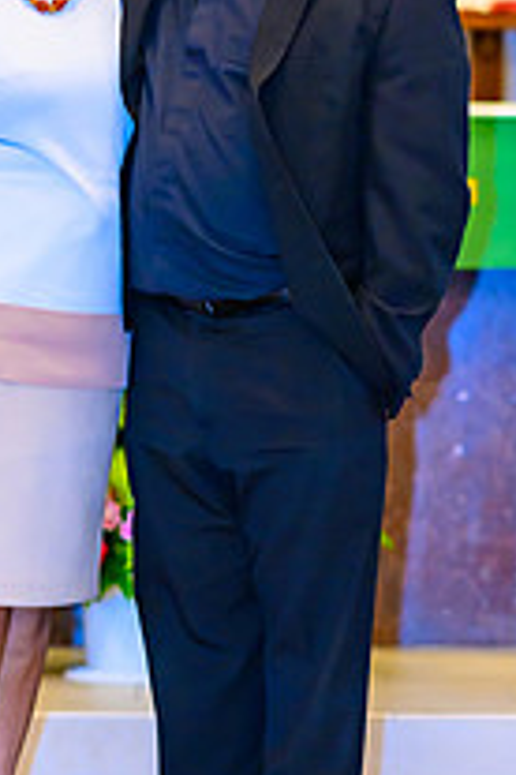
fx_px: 7331
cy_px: 109
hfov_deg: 4.0
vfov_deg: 6.0
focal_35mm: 341
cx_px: 131
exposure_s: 1/80
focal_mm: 105
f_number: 2
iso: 360
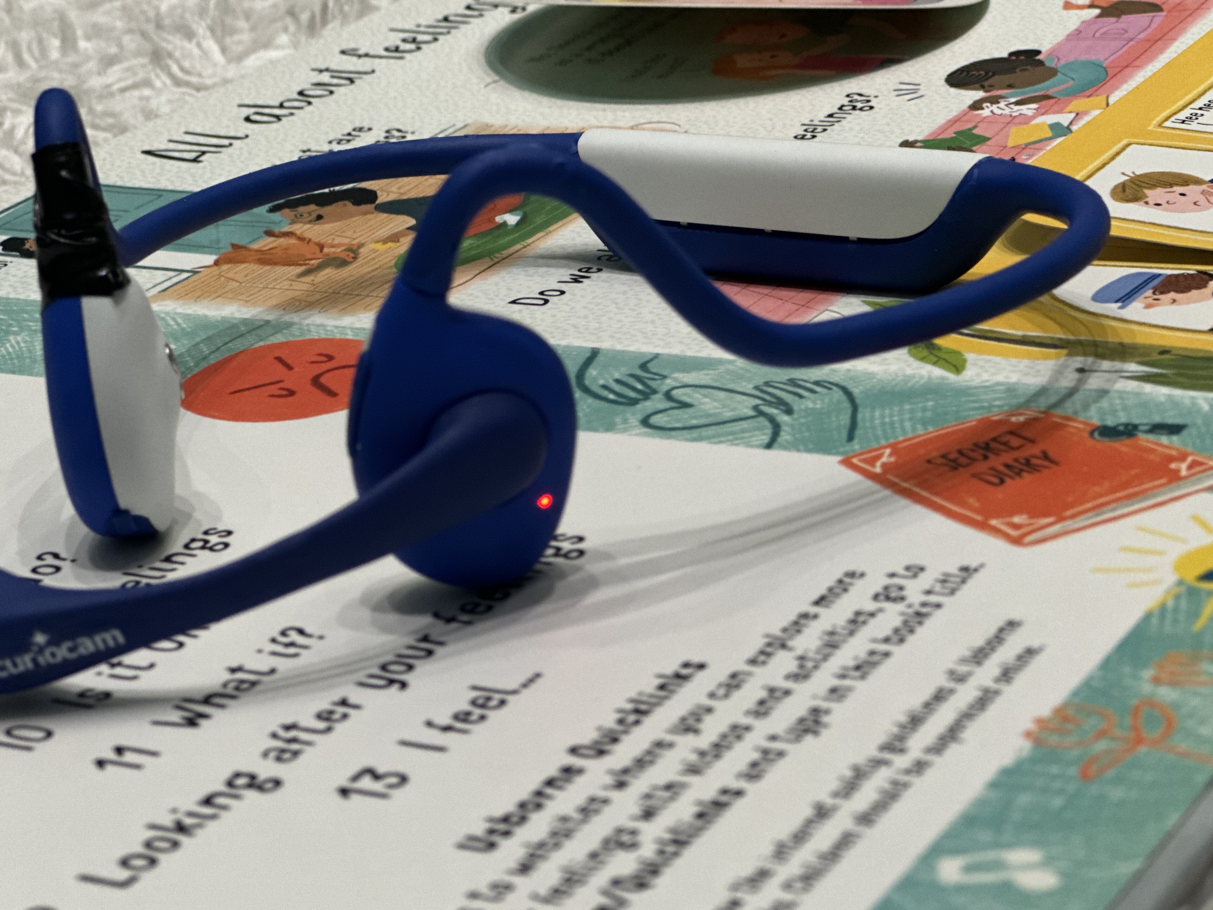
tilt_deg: -21.4
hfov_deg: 21.8
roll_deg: +6.9
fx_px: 3154
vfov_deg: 16.4
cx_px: 558
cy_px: 503
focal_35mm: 90
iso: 160
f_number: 2.8
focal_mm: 9
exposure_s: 1/50
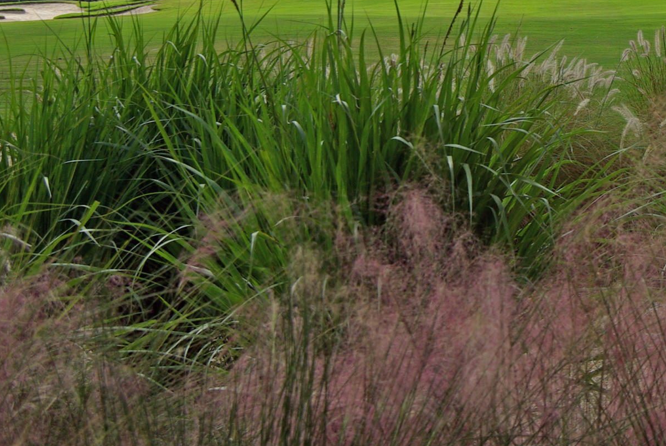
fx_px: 2630
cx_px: 535
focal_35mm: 142
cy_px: -2
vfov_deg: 9.6
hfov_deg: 14.3
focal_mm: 38
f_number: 8
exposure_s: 1/250
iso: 100
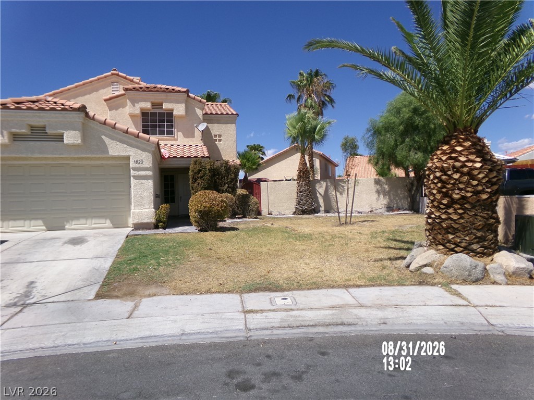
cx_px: 267
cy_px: 200
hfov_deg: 71.6
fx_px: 370
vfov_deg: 56.8
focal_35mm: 24
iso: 100
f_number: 11.07
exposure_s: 1/150
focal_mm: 4.3
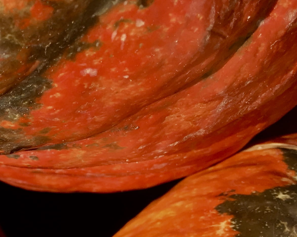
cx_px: -173
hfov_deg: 17.4
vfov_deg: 15.8
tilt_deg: -49.3
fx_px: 852
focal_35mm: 97
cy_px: 153
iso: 25
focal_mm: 4.15
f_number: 2.2
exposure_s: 1/674
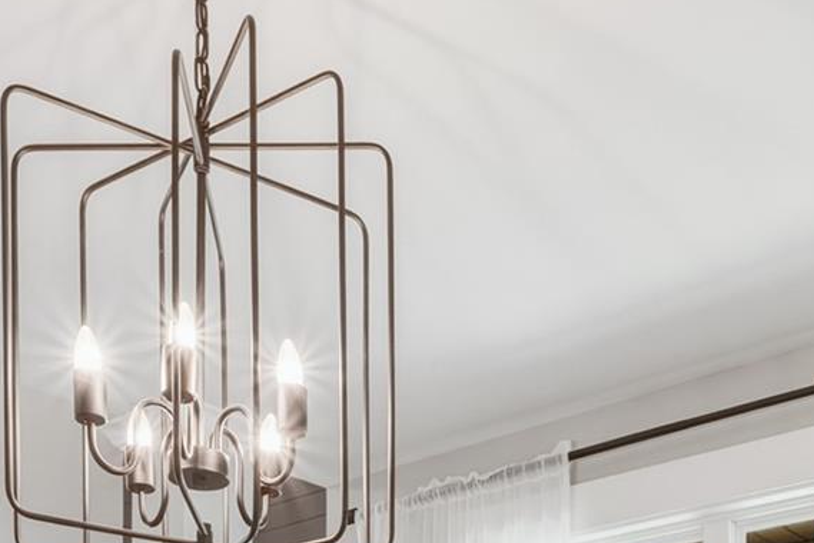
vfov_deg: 19.9
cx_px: 559
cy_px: 915
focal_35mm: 54
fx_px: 1222
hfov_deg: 36.4
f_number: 10
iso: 100
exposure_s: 1
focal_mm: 15
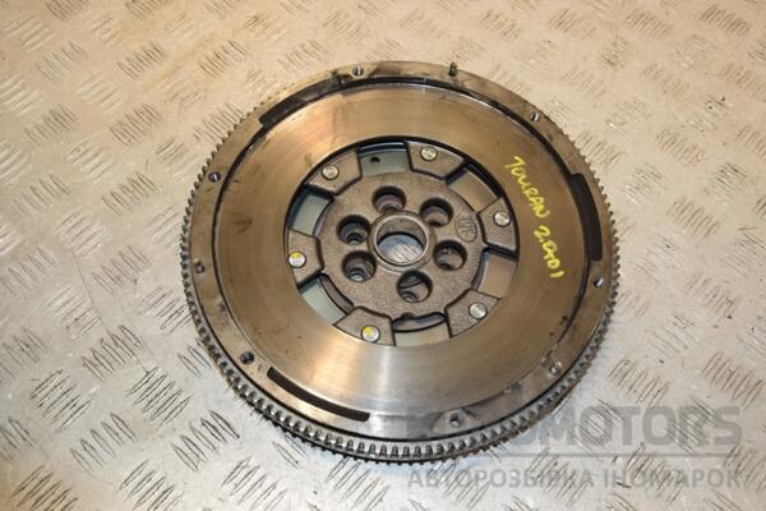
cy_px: 256
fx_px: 830
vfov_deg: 34.2
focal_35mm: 39
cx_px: 383
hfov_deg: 49.6
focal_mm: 26
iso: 800
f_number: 6.3
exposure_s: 1/200
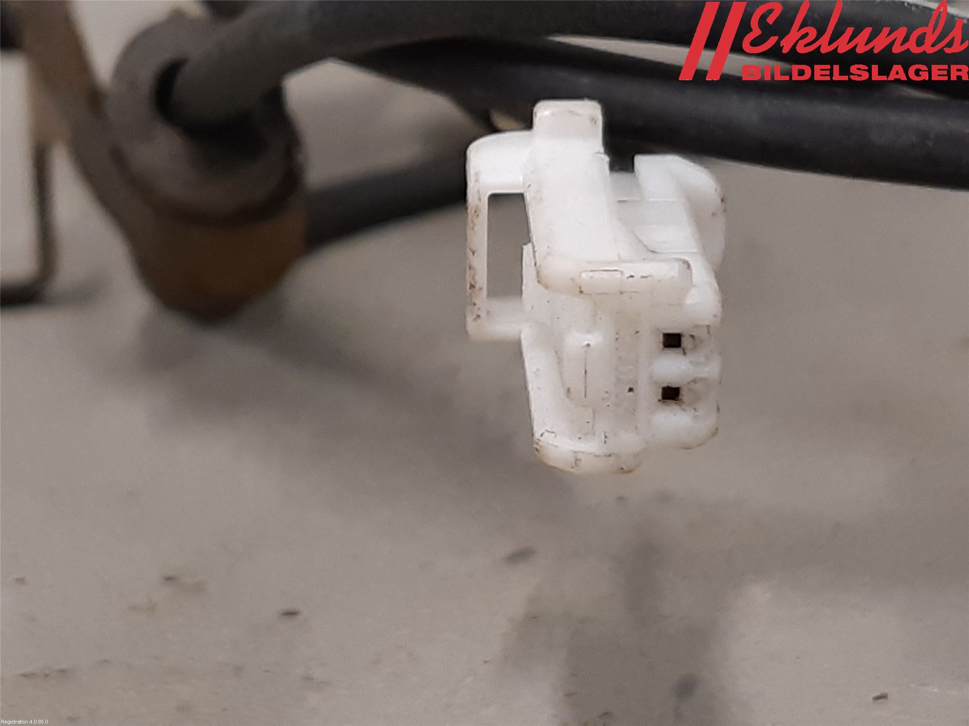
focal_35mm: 26
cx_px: 484
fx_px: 728
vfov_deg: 53.1
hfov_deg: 67.3
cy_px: 363
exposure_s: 1/50
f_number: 1.7
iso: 100
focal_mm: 3.93
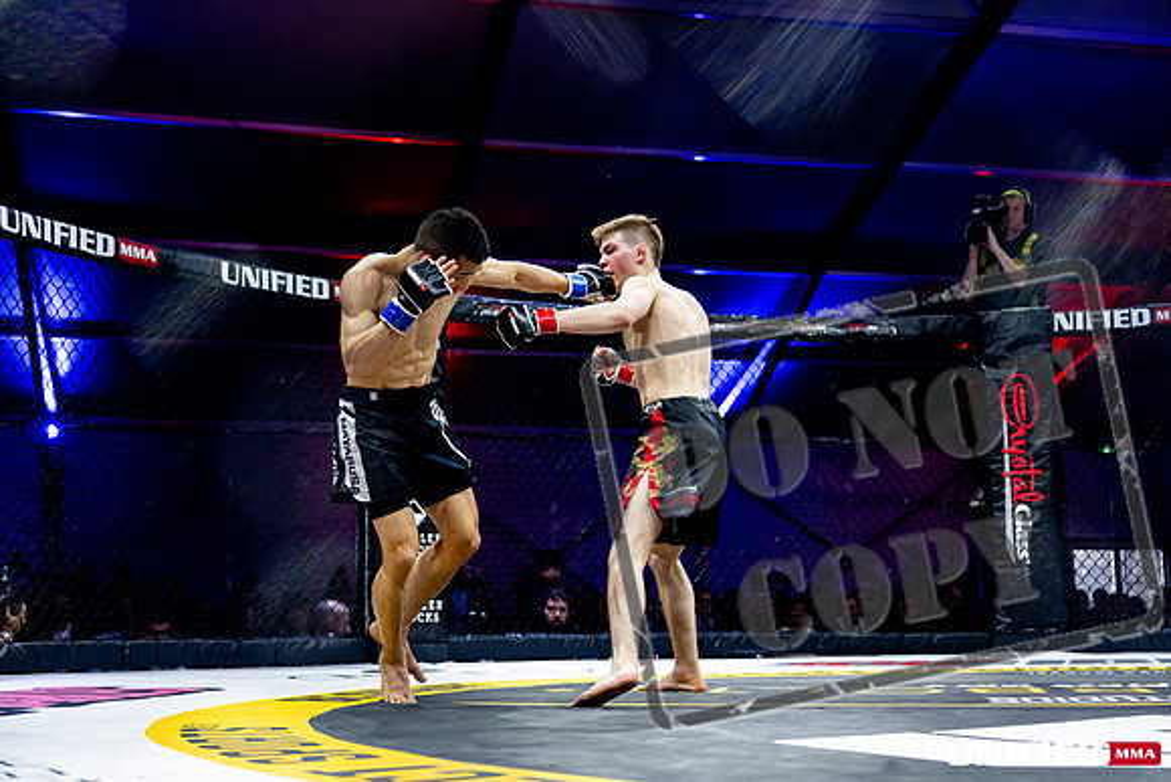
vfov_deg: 28.7
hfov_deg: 41.9
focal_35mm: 47
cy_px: 391
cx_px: 586
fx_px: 1529
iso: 3200
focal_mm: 47
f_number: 2.8
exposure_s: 1/1250
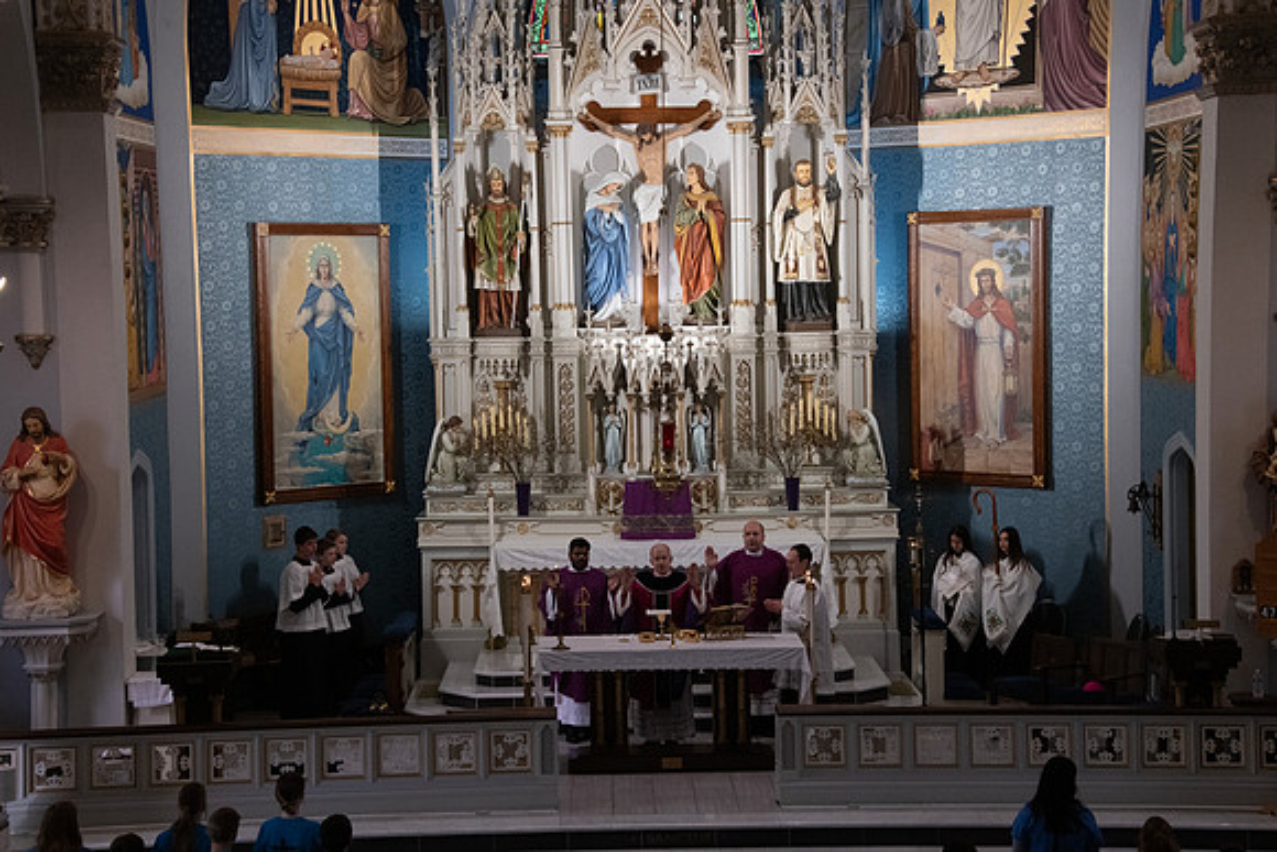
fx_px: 2554
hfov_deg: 28.1
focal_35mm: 72
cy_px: 426
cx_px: 638
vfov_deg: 18.9
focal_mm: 72
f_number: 11
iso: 4000
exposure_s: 1/100
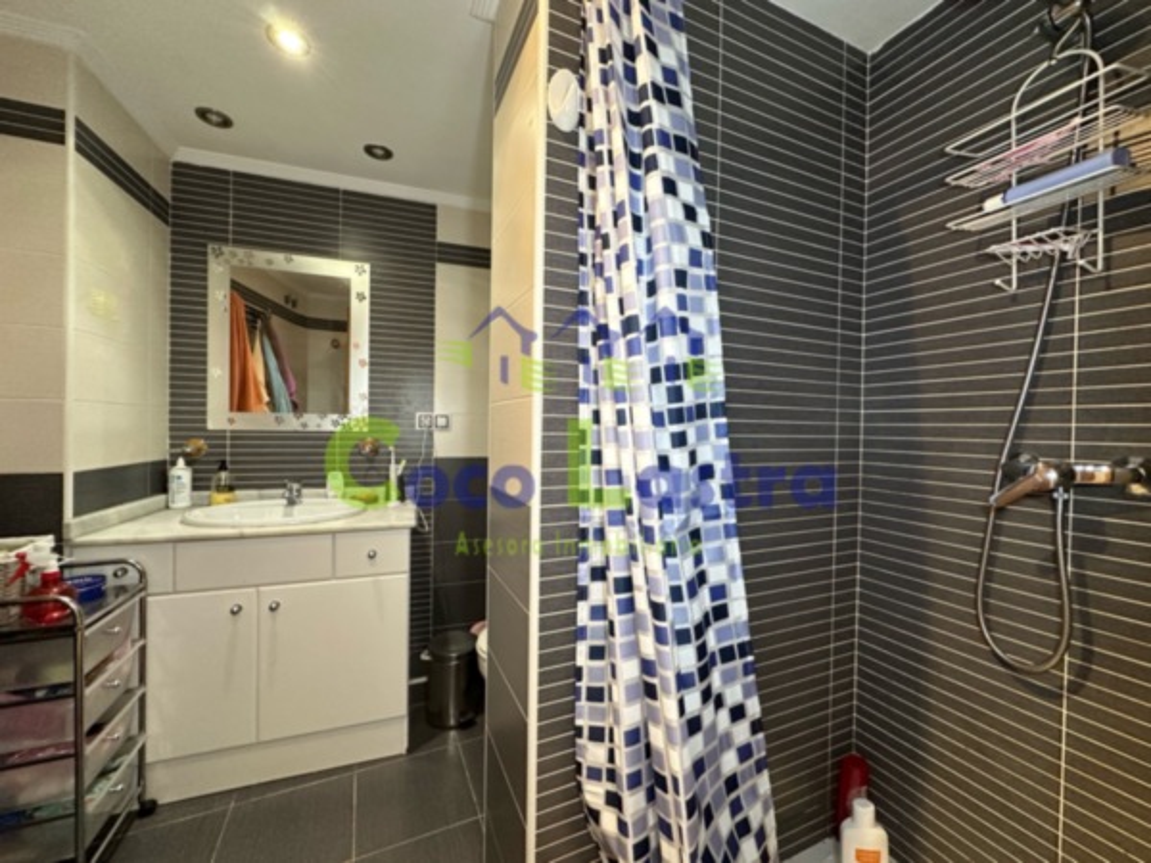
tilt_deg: -0.1
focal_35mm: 14
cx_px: 576
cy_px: 432
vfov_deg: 85.7
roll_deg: -0.8
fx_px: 466
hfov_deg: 102.1
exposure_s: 1/100
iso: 250
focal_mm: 2.22
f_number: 2.2
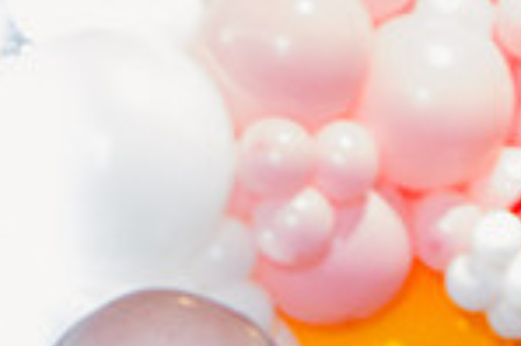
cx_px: 185
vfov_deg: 3.7
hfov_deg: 5.6
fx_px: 5349
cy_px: 669
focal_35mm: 370
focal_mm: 70
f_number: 2.8
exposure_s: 1/80
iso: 4000
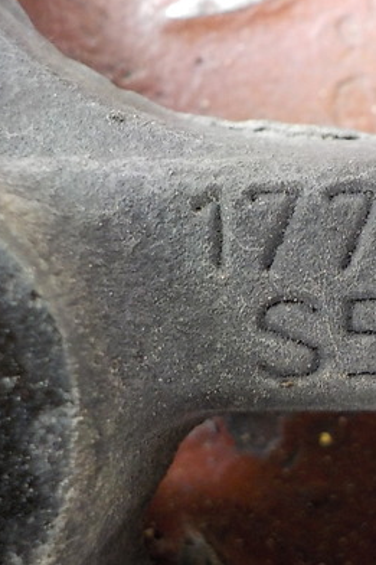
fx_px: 800
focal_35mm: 51
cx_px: 408
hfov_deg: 24.7
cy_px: 290
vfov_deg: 38.9
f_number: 3.3
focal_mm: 4.1
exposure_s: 1/15
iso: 400
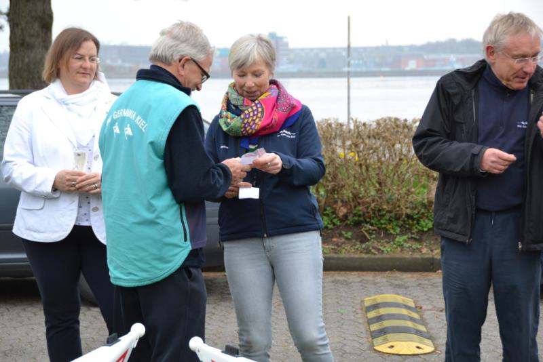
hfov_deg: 22.6
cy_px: 181
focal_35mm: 90
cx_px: 272
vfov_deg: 15.2
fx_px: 1358
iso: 220
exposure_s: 1/125
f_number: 5.6
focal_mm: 60
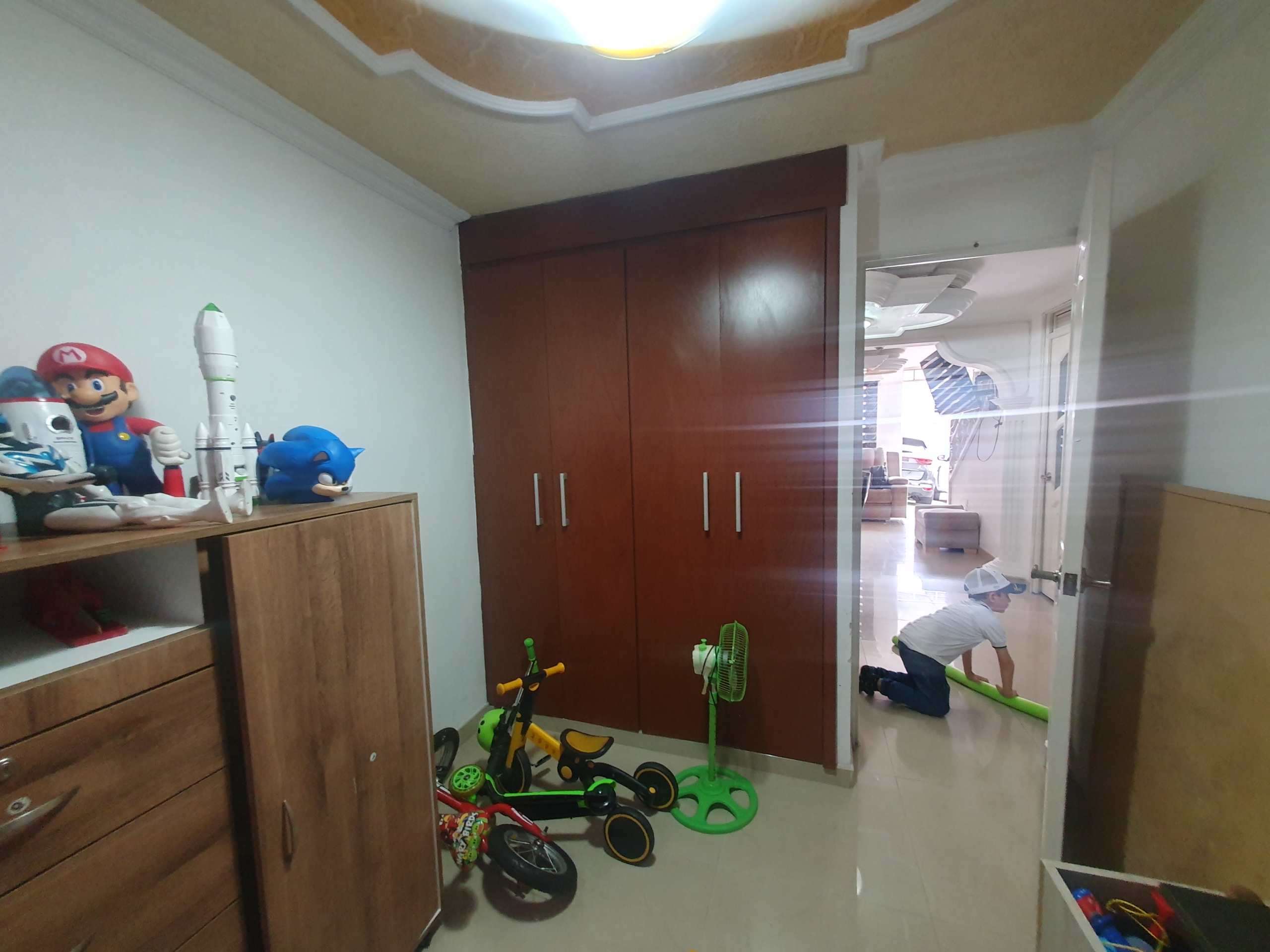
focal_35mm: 13
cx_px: 635
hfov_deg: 106.2
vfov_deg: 89.9
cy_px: 476
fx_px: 477
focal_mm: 1.8
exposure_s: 1/30
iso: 400
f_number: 2.2
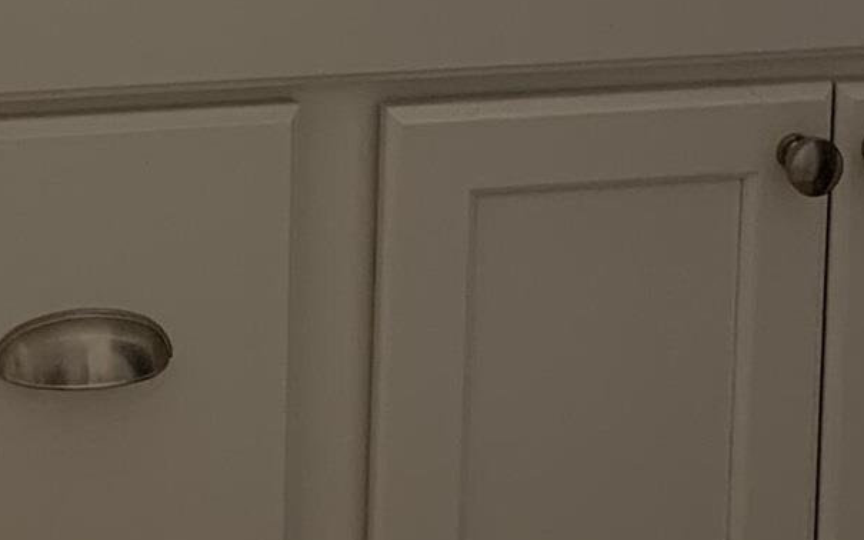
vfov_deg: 11.0
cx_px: 4
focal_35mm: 105
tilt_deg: -4.6
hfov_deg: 19.3
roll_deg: -0.4
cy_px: -627
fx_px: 2472
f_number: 1.8
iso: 100
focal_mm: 4.25
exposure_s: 1/85
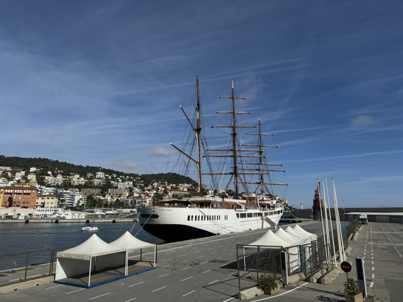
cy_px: 151
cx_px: 202
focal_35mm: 24
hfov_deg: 71.6
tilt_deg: +11.4
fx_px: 279
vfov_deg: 56.8
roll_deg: -0.1
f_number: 1.78
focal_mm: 6.76
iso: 80
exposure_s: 1/10417
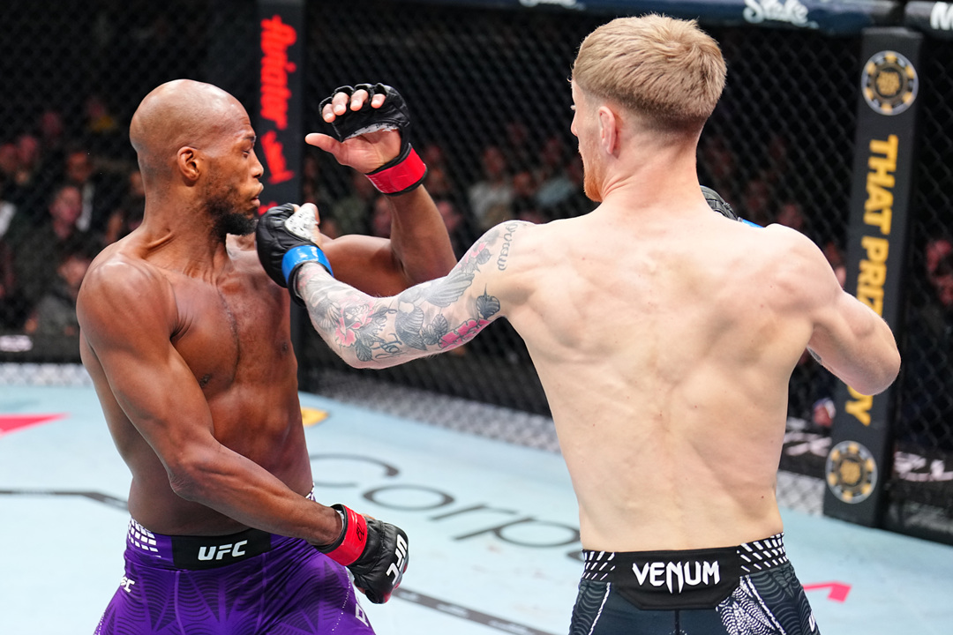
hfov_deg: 28.8
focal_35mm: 70
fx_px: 1853
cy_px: 318
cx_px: 476
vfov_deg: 19.5
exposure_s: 1/1600
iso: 2500
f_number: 2.8
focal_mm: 70
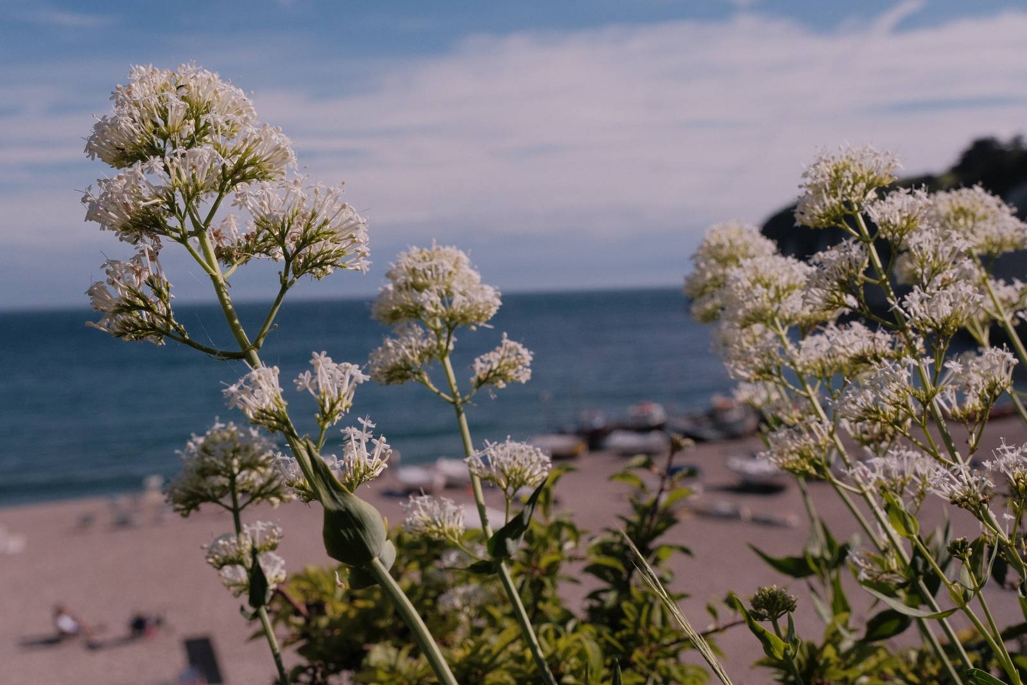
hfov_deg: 44.5
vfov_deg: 30.5
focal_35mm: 44
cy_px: 342
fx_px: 1255
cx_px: 514
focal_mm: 29.2
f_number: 8
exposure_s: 1/2900
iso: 640
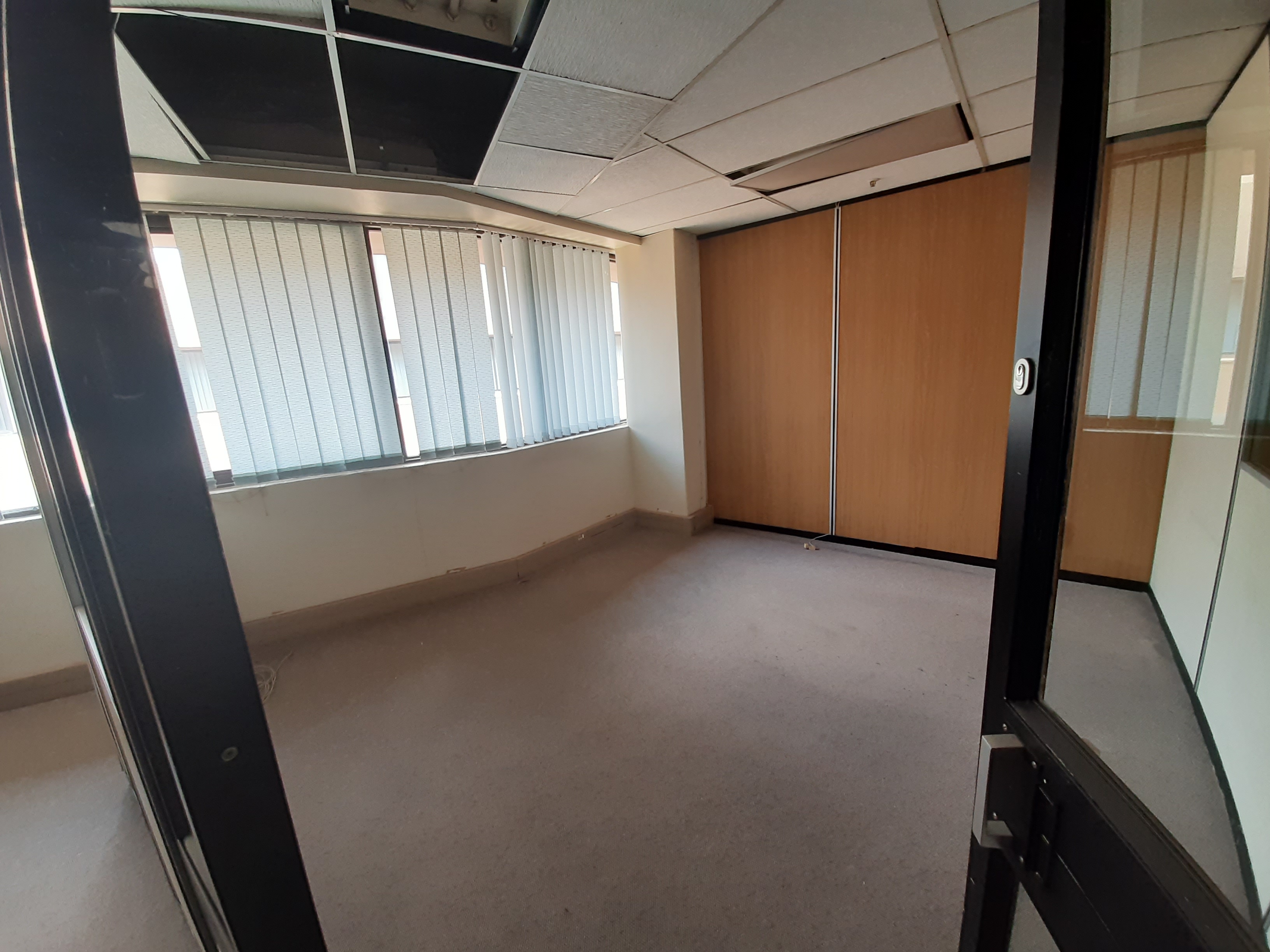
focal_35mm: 13
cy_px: 476
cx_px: 635
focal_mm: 1.42
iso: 80
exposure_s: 1/50
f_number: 2.2
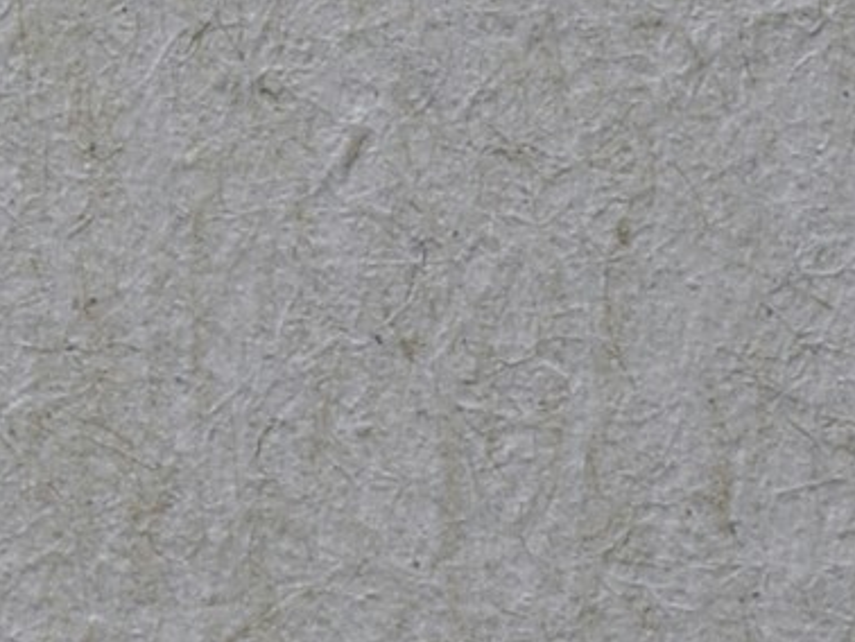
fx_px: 11122
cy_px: -41
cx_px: -1525
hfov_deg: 4.3
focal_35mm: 450
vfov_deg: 3.3
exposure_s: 1/250
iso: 400
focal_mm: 48
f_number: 14
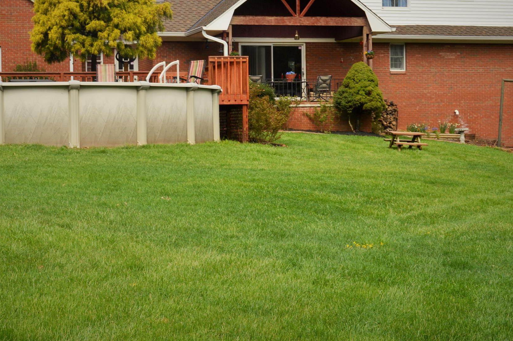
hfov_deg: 28.5
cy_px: 154
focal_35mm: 71
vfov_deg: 19.1
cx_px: 245
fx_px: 1011
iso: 100
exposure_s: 1/200
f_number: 7.1
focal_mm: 26
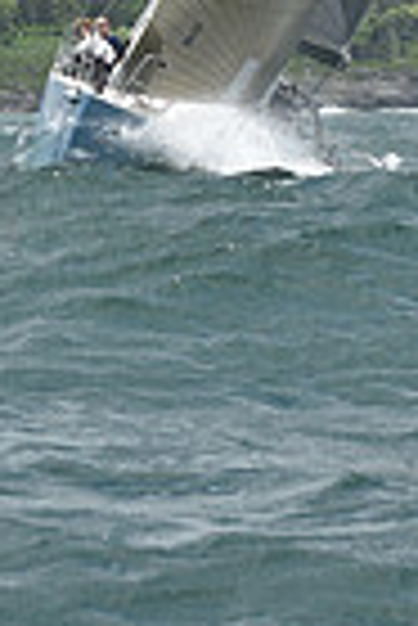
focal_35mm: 375
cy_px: -459
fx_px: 6515
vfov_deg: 5.4
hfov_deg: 3.7
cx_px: 249
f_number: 7.1
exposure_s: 1/1250
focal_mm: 90
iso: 250
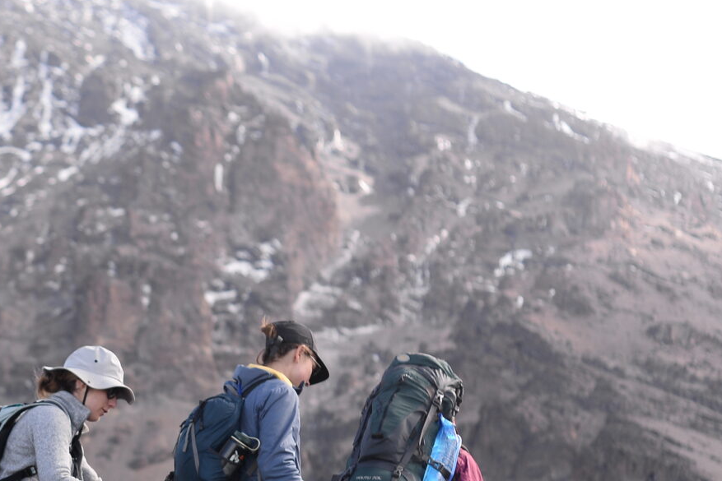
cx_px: -77
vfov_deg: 9.3
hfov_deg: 13.8
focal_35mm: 146
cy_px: 572
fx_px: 2928
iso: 280
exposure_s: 1/1600
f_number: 2.8
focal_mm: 50
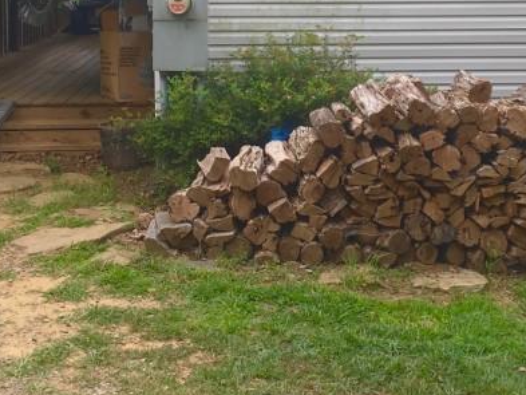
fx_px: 897
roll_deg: +1.0
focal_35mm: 59
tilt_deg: -0.7
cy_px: 8
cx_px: 293
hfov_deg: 32.7
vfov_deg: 23.8
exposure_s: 1/135
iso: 25
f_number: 2.2
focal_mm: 4.15
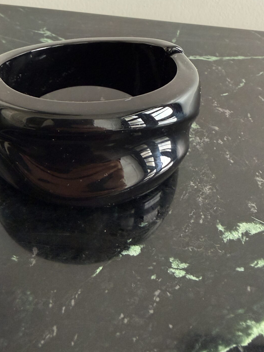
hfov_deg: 42.8
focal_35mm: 33
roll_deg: -6.0
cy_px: 122
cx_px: 107
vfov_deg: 54.4
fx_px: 336
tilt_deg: -36.1
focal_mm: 2.22
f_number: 2.2
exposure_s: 1/67
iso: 320
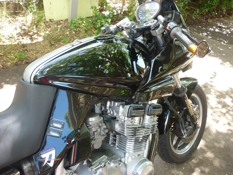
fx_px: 229
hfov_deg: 54.0
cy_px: 89
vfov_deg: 41.8
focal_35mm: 34
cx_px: 115
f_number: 2.8
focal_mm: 5.5
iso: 80
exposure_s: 1/40
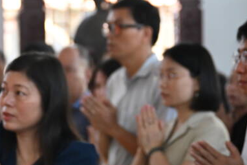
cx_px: 53
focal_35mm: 182
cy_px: 34
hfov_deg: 11.3
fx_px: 1249
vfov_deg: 7.5
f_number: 2.8
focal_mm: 58
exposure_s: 1/320
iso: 2500
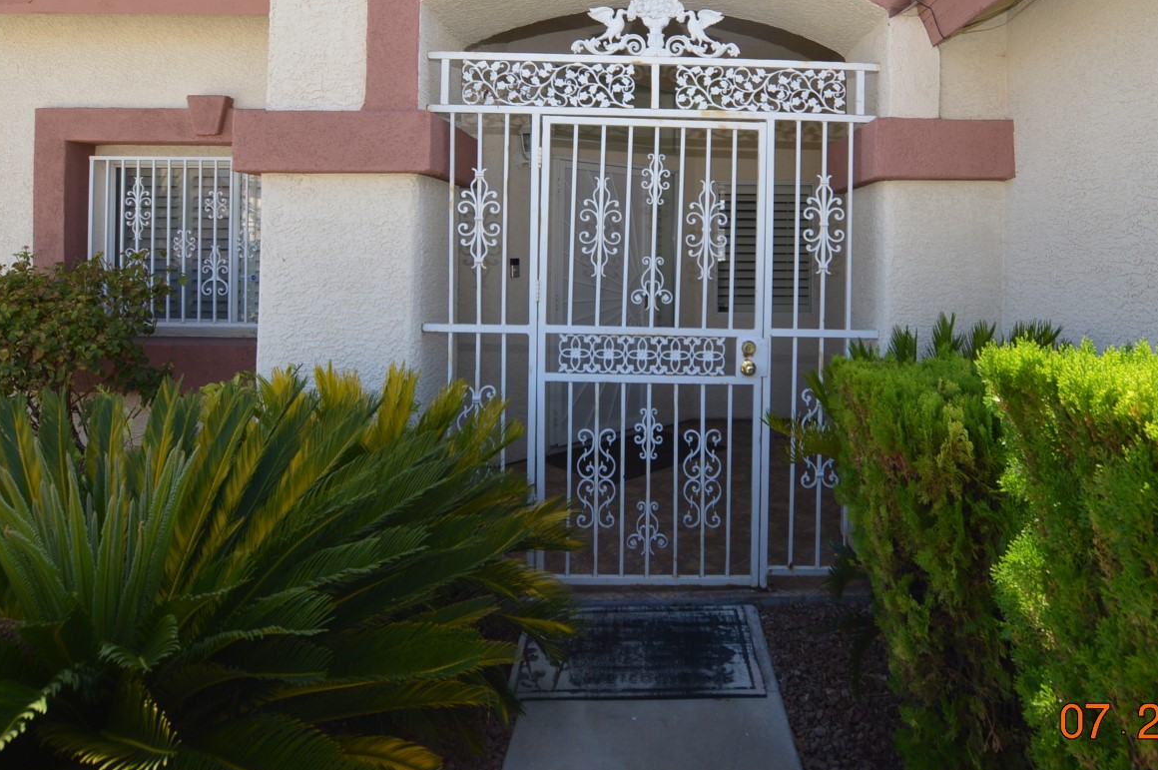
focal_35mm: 21
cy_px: 262
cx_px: 658
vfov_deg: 58.2
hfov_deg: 80.8
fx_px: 675
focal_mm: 10
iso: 100
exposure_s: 1/160
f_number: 5.6
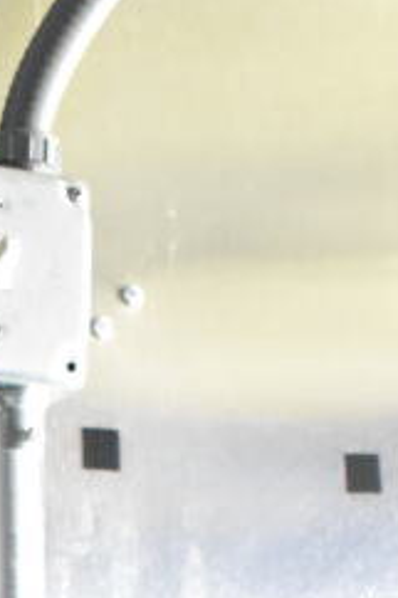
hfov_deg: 9.3
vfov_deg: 13.5
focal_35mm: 142
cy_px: 944
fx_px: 2356
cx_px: -232
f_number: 4
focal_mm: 25
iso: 3600
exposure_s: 1/40
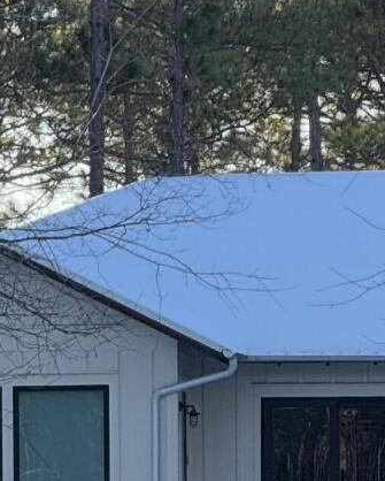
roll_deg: +0.4
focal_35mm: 560
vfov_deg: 3.5
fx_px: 7967
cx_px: 383
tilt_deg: +2.1
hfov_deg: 2.8
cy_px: 494
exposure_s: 1/242
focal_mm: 15.66
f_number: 2.8
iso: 50
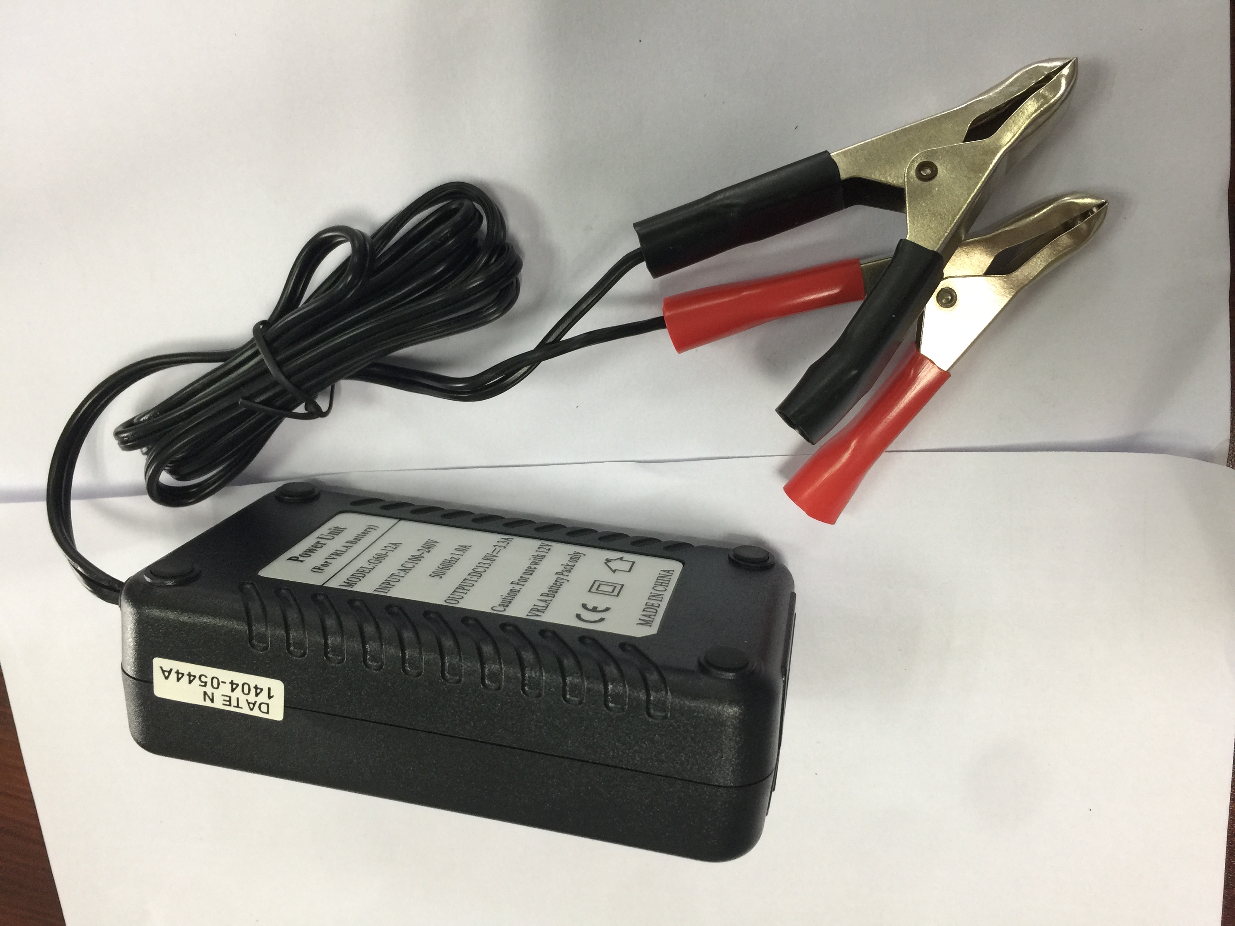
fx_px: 1035
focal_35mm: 29
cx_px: 618
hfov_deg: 61.7
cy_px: 463
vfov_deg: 48.2
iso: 50
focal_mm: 4.15
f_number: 2.2
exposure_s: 1/17
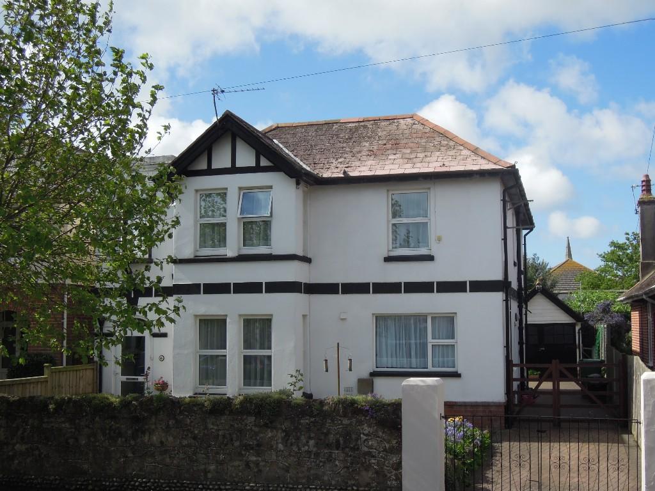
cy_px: 246
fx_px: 851
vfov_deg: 32.2
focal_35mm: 45
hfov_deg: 42.1
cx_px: 328
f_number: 4
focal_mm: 8.1
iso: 160
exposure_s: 1/1250
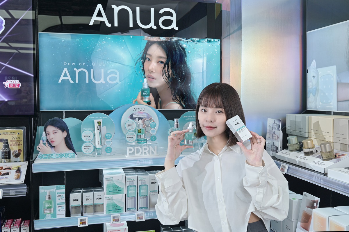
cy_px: 116
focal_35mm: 35
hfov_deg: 54.5
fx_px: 339
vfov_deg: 37.8
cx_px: 174
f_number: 7.1
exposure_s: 1/80
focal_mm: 35
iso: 200
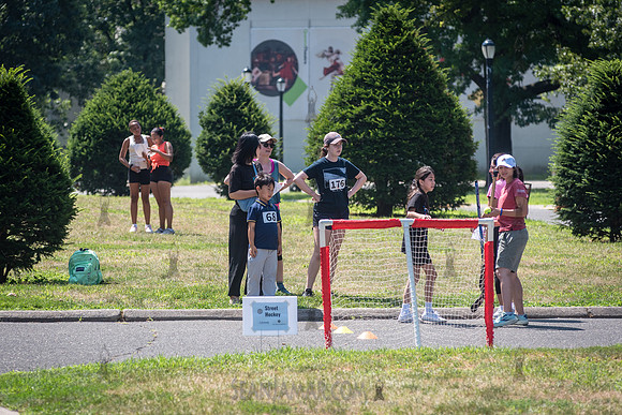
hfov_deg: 9.2
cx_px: 293
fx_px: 3885
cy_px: 189
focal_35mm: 225
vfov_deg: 6.1
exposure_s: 1/1600
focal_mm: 200
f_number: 5
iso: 500
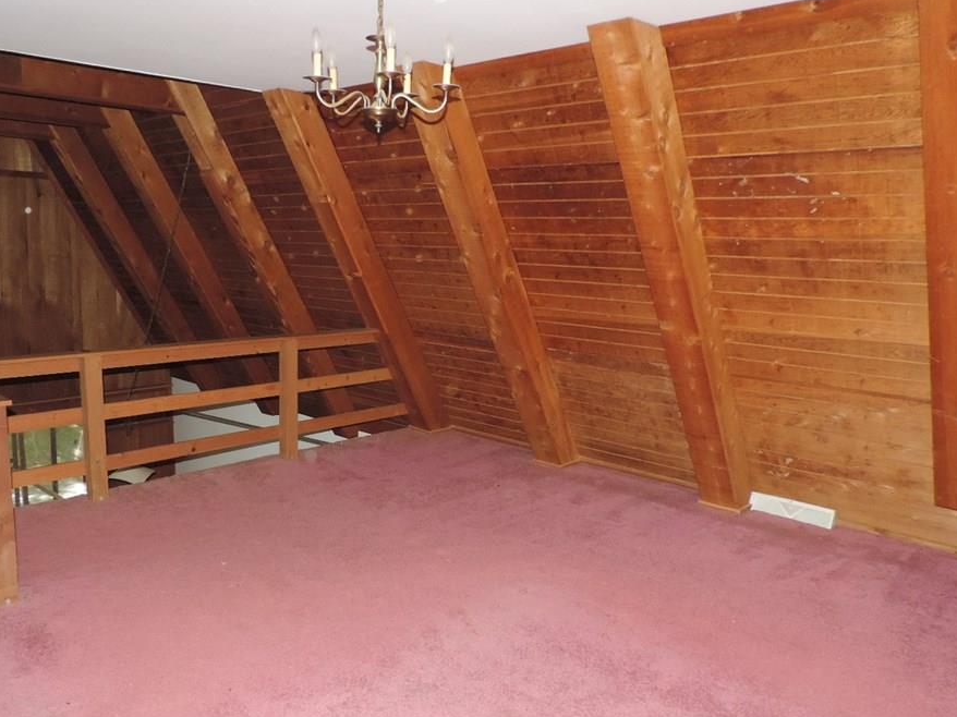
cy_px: 380
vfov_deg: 49.7
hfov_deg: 63.3
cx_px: 432
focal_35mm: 28
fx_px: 774
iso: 450
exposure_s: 1/80
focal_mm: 4.3
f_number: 3
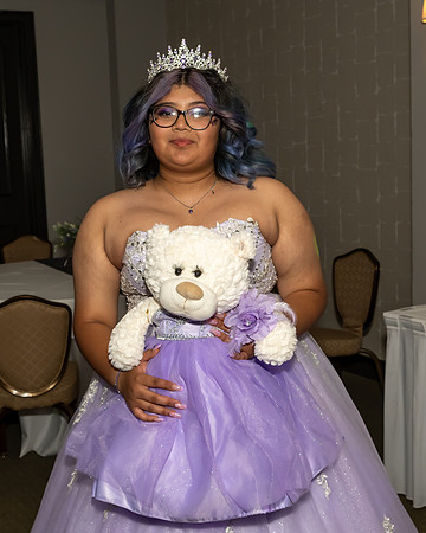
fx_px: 886
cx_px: 222
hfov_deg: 27.0
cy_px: 260
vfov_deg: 33.5
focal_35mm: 56
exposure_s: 1/250
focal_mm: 26
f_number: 5.6
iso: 1000
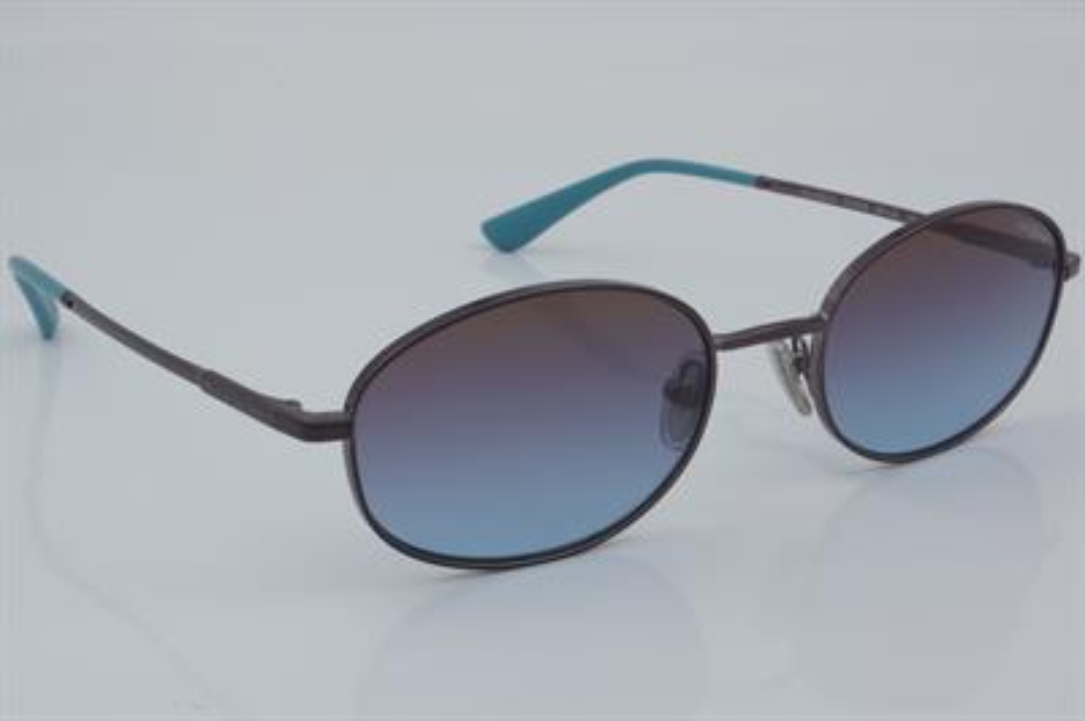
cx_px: 542
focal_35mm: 75
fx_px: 2259
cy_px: 360
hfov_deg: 27.0
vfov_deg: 18.2
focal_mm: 50
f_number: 32
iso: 100
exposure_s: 1/4
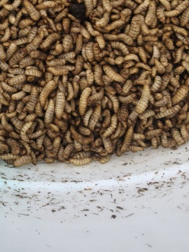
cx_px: -73
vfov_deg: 20.2
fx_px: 634
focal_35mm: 87
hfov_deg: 15.9
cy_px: -94
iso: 100
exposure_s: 1/1003
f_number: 2
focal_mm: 5.72
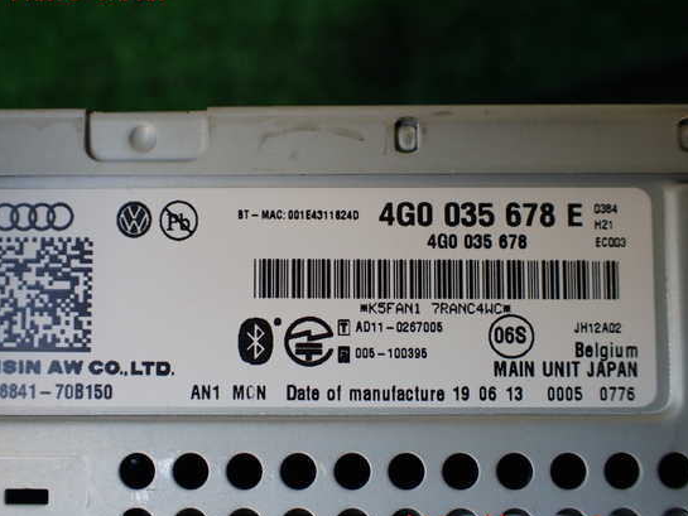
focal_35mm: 33
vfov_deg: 43.0
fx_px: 656
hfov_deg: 55.3
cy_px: 260
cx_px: 313
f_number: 2.3
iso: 125
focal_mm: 5.4
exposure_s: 1/125
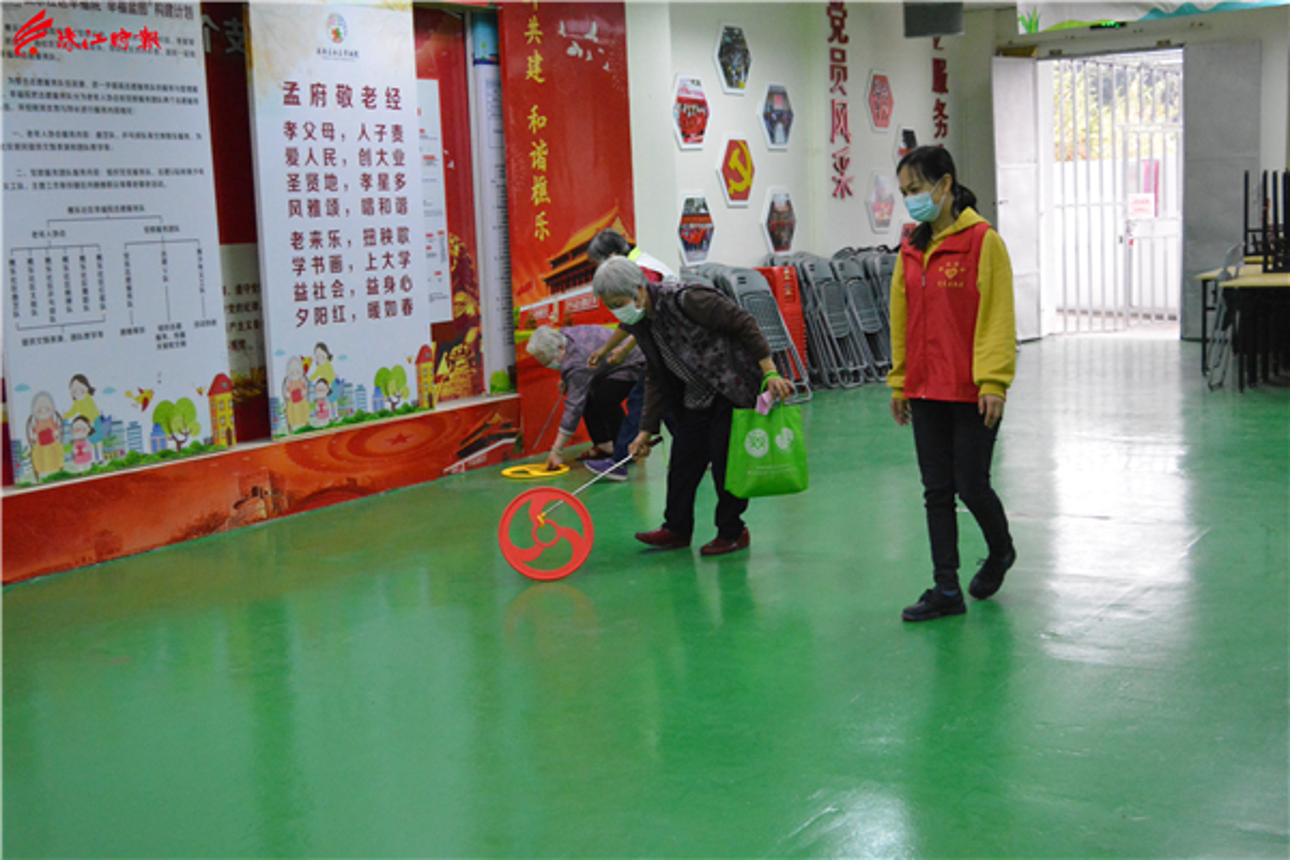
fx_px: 1720
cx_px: 645
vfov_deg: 28.1
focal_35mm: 48
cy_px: 430
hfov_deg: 41.1
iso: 6400
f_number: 5.6
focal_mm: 32
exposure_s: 1/125
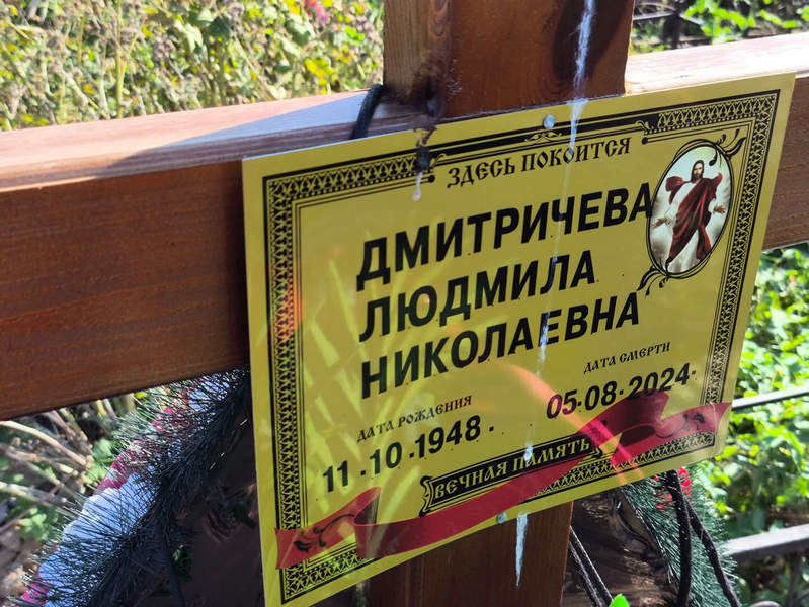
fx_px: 1169
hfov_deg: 38.2
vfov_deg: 29.1
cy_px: 304
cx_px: 404
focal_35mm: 50
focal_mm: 4.71
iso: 50
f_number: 1.7
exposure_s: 1/491
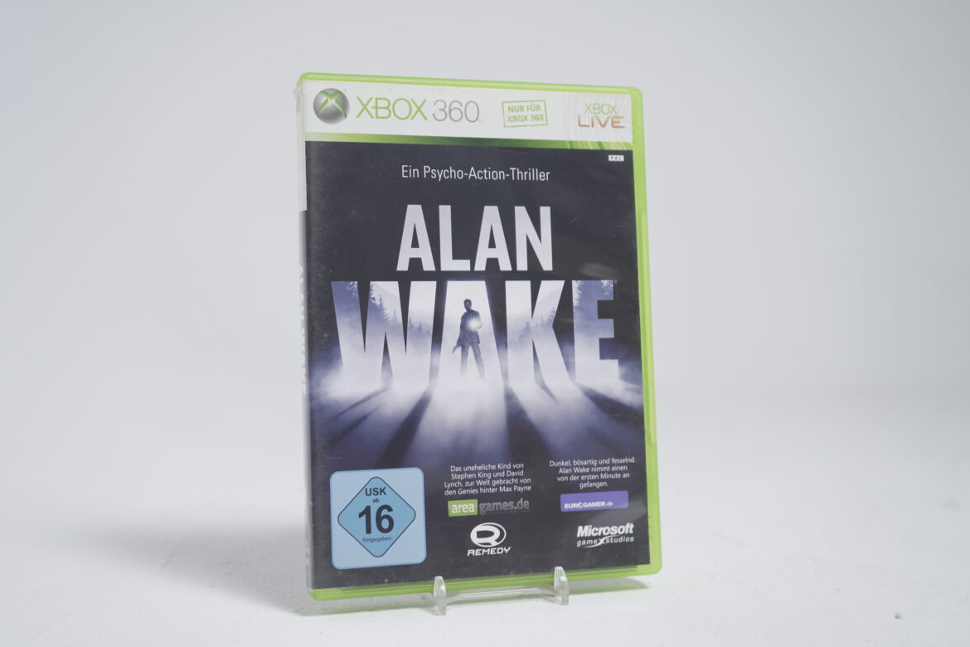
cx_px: 476
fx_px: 1078
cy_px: 328
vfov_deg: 33.4
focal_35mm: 40
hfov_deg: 48.5
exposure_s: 1/5
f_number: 5.6
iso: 100
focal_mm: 39
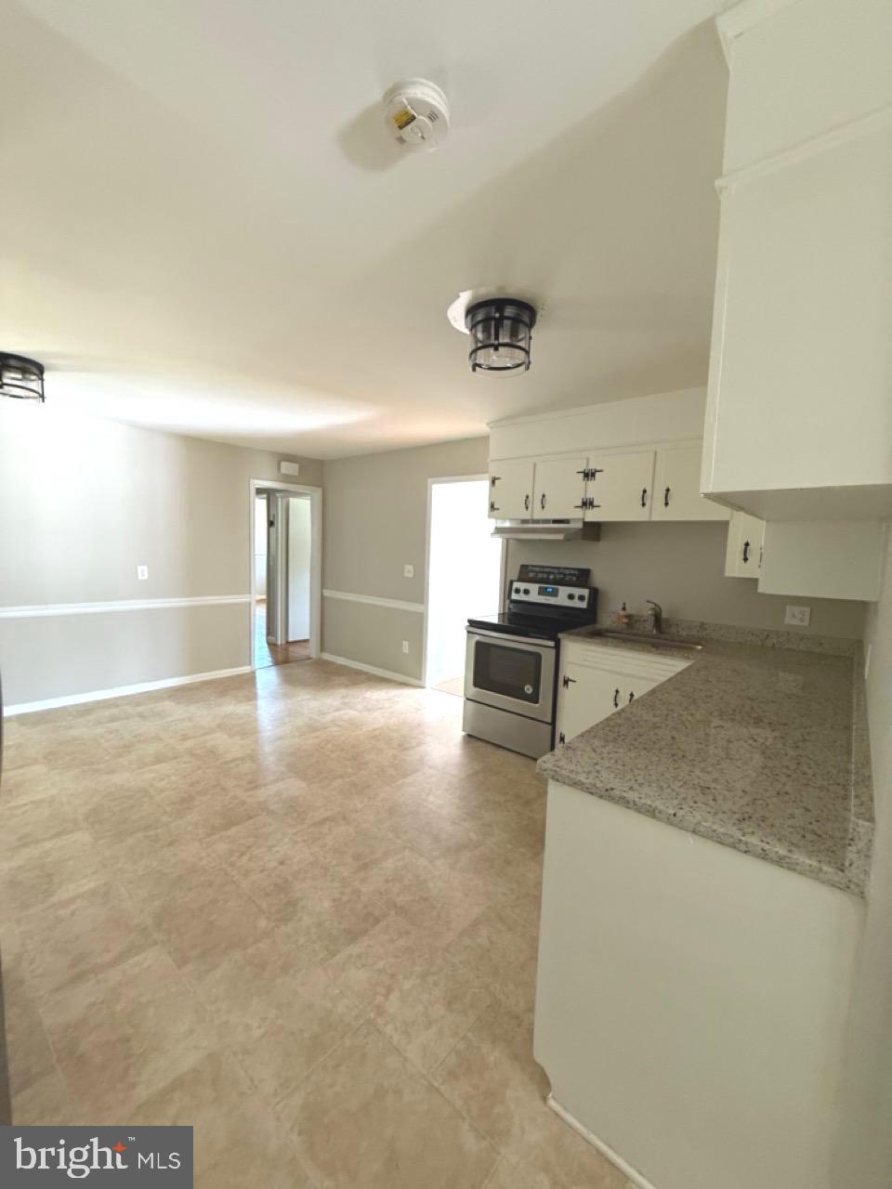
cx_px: 446
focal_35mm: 14
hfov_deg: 85.7
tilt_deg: -4.3
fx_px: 481
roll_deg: -3.0
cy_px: 594
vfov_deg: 102.1
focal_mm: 2.22
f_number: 2.2
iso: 320
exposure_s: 1/64
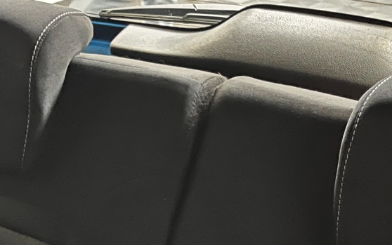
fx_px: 844
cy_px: 305
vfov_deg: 15.8
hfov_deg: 25.9
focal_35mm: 79
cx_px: 103
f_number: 1.6
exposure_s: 1/17
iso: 800
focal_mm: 5.1
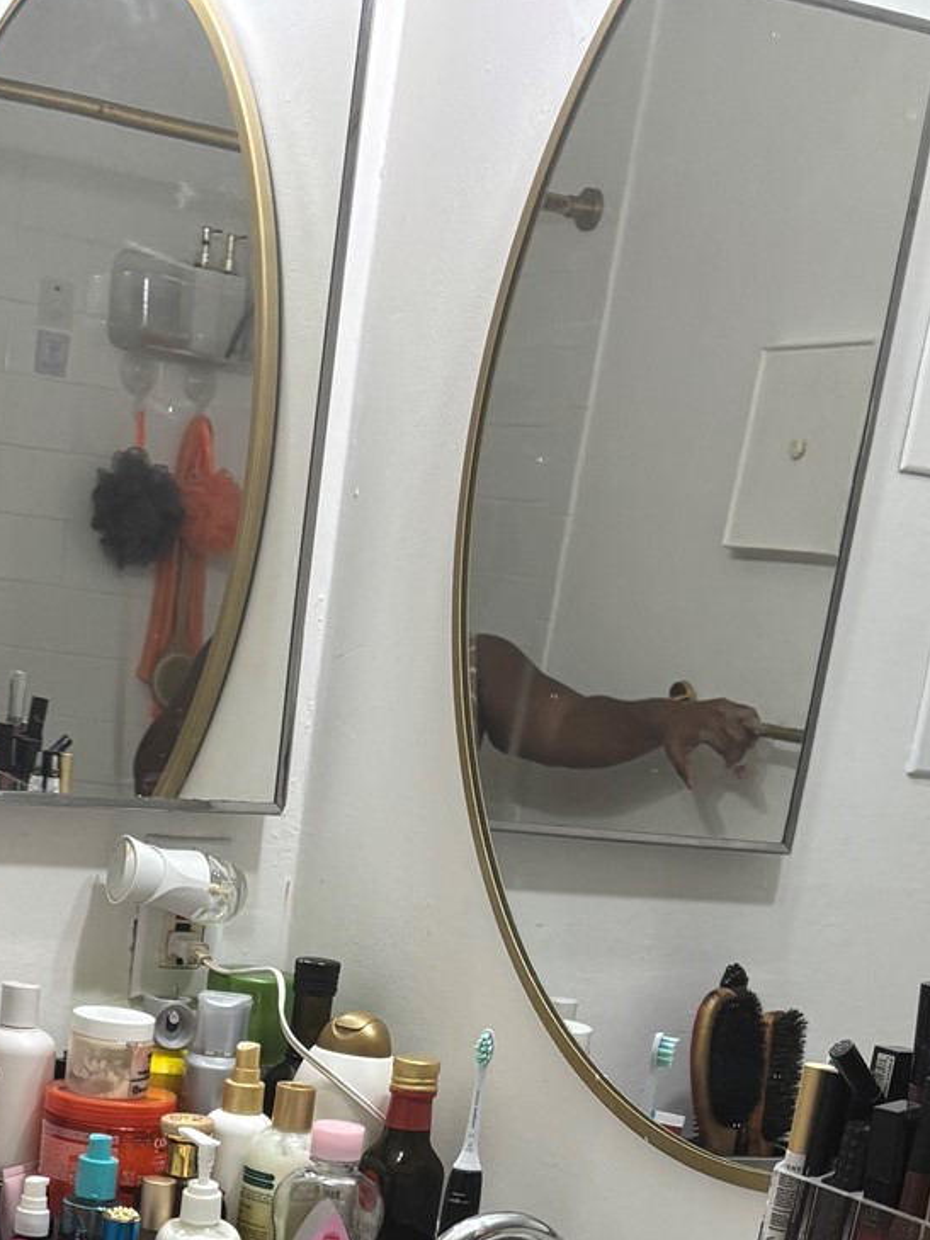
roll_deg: -6.0
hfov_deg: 19.8
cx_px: 114
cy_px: 1650
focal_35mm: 73
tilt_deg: -21.7
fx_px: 2614
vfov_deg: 23.3
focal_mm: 5.96
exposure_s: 1/60
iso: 100
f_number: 1.6
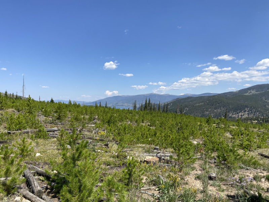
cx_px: 134
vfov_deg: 53.1
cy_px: 101
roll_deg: -1.7
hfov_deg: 67.3
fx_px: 202
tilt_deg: +0.8
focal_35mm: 26
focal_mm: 4.25
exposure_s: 1/2571
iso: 32
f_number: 1.8
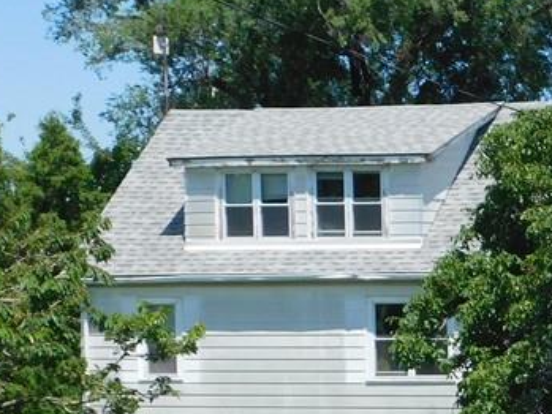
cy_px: 414
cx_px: 762
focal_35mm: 132
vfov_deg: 11.1
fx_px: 2106
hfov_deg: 14.2
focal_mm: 8
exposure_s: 1/1000
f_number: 3.7
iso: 125
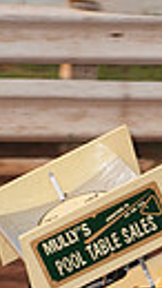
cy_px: 157
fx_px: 5895
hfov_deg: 1.6
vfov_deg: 2.8
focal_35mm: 771
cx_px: 513
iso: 100
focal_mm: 110
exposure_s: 1/400
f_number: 4.5
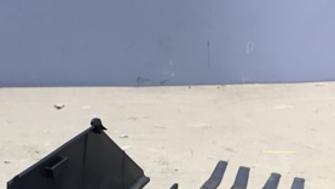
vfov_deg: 15.4
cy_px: 275
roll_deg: -1.5
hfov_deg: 28.8
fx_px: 649
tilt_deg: -31.9
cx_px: 121
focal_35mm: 73
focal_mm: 4.15
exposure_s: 1/33
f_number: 2.2
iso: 100
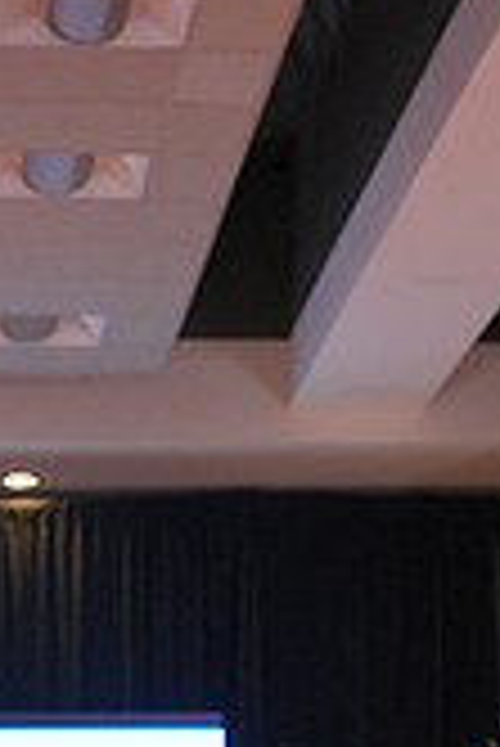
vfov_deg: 11.1
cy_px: 1246
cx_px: 178
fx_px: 3638
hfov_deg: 7.9
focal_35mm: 175
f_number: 4
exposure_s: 1/400
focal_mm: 50
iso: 2000
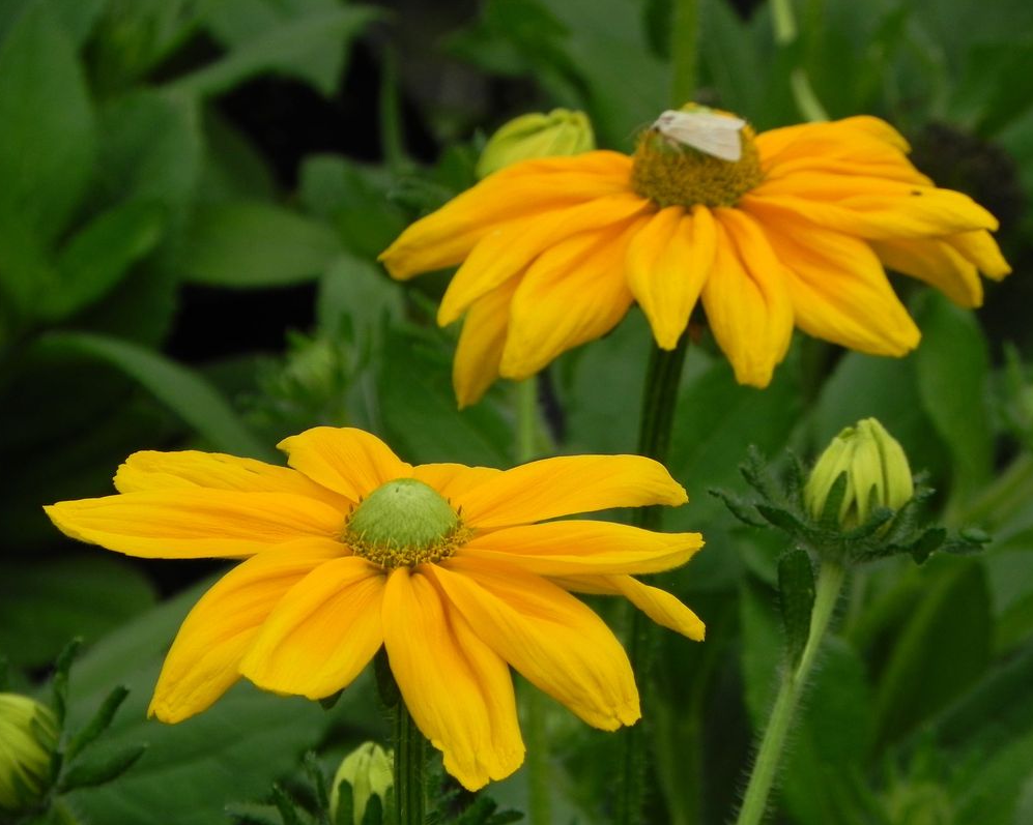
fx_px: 9291
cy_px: 412
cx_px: 546
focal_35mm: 304
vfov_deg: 5.1
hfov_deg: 6.4
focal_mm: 51.8
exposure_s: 1/640
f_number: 5
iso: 160
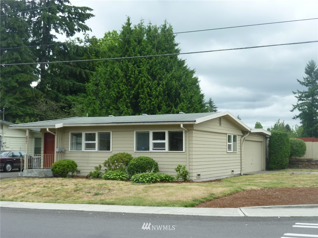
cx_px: 159
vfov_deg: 32.2
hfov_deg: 42.1
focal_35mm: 45
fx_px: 413
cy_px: 119
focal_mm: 8.1
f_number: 4.2
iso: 100
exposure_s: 1/250
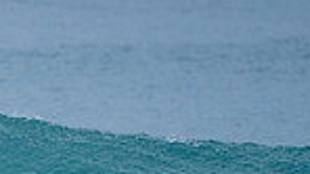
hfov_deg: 1.1
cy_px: 234
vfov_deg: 0.6
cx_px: -130
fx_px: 16609
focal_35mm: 2022
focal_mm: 480
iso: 450
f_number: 5.6
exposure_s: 1/2000
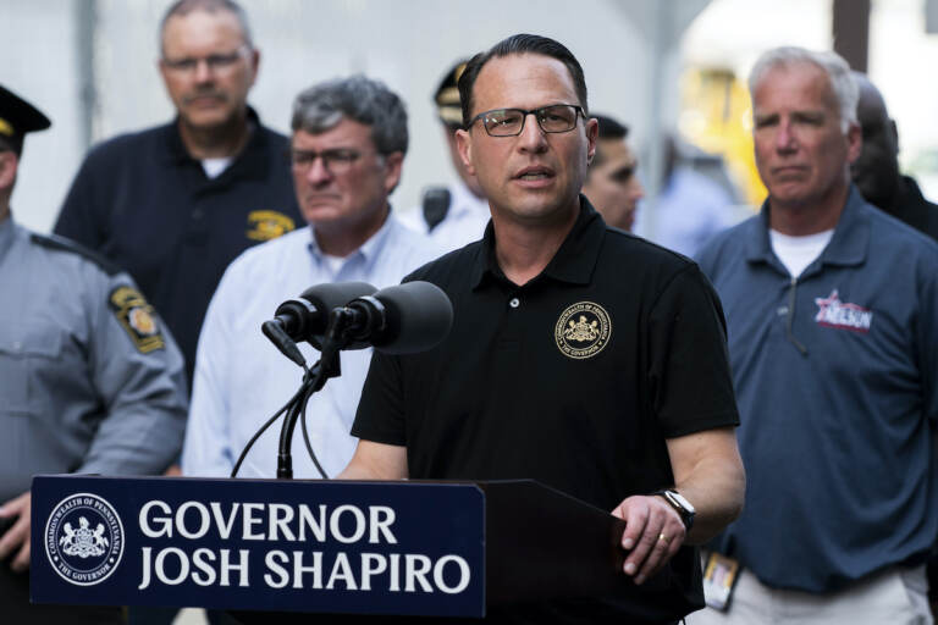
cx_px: 469
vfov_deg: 9.8
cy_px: 312
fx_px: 3647
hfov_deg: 14.7
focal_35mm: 140
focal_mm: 140
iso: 200
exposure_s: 1/800
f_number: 4
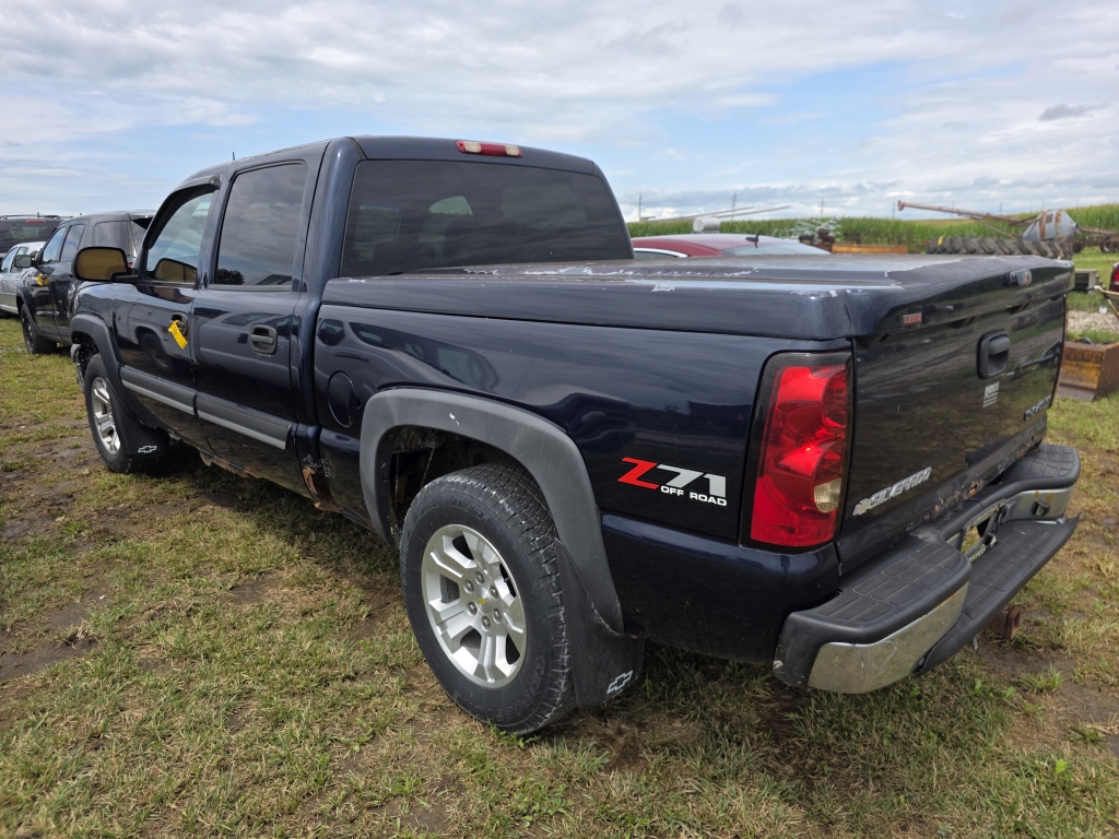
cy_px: 420
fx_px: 744
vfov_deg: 58.9
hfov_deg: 73.9
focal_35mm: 23
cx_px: 560
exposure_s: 1/3238
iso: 80
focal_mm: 6.3
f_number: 1.7
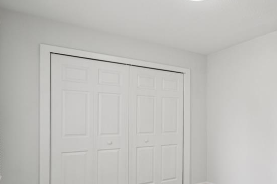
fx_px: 215
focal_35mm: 28
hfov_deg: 59.3
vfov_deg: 45.8
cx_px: 230
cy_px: 118
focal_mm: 10
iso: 400
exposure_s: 1/30
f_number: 8
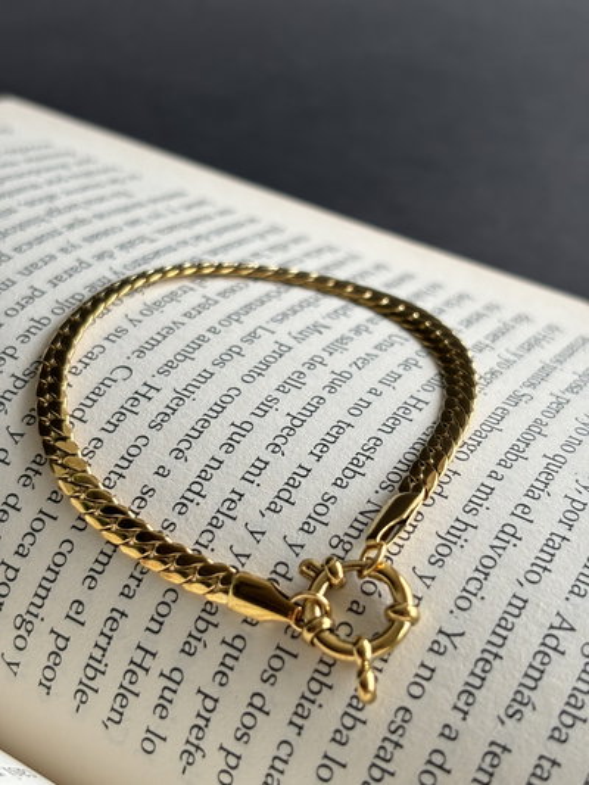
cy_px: 392
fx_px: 1179
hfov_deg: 28.0
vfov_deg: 36.8
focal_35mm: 52
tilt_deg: -38.0
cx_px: 294
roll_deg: -5.8
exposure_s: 1/145
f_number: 1.6
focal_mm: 5.96
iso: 32
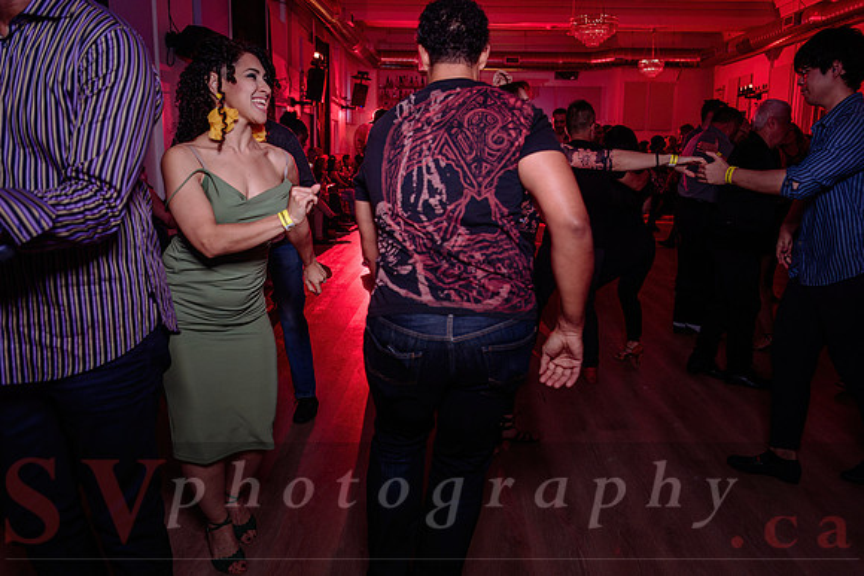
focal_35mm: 30
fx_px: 709
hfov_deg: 62.7
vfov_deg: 44.2
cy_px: 272
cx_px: 456
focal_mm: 28
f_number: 3.5
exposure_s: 1/60
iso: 800
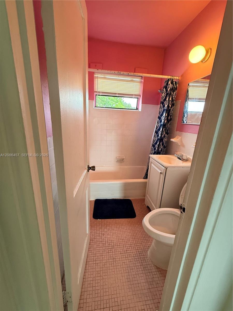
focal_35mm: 14
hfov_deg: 85.7
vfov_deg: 102.1
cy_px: 156
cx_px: 116
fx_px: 126
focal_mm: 2.22
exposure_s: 1/120
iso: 160
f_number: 2.2
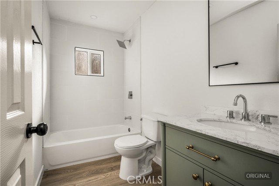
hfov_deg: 96.7
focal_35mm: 16
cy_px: 93
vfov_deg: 73.8
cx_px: 140
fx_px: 124
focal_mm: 16
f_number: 6.3
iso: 80
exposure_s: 1/125
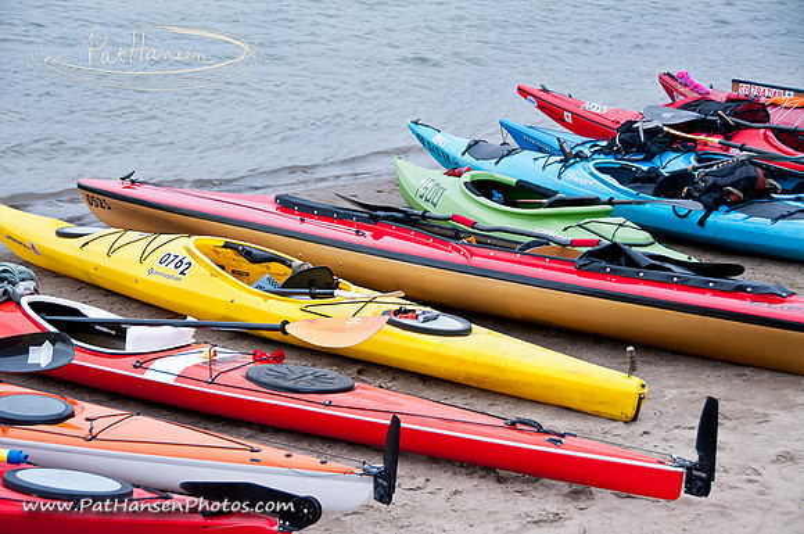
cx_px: 402
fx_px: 1740
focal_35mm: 78
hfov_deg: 26.0
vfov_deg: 17.4
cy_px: 267
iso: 1100
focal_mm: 52
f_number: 5.6
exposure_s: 1/60
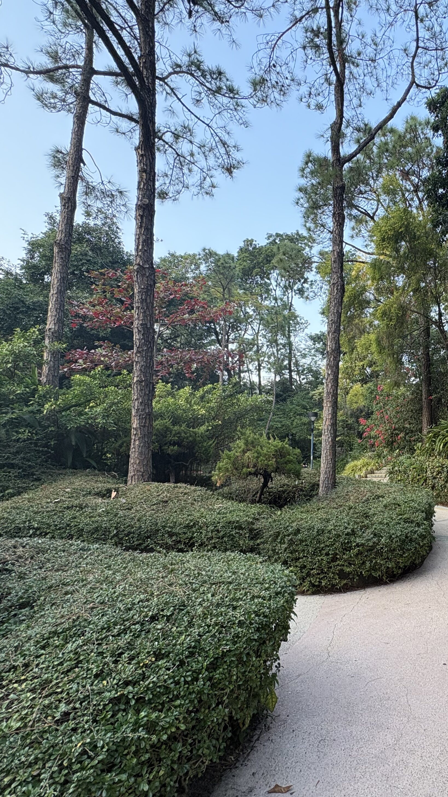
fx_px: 444
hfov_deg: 48.5
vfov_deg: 83.8
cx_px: 394
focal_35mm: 21
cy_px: 402
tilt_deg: +10.2
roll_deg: +0.6
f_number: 2.2
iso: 125
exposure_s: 1/136
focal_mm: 2.22
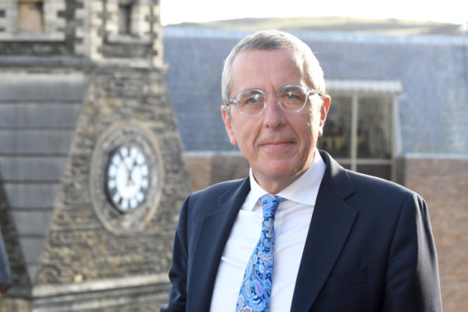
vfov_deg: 10.6
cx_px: 234
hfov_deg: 15.9
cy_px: 156
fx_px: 1677
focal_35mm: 129
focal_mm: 86
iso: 800
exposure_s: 1/250
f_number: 8
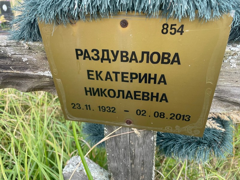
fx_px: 180
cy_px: 90
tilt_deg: -28.2
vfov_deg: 53.1
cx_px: 120
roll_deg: -0.1
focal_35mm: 26
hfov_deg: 67.3
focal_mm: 4.2
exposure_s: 1/518
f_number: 1.6
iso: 32
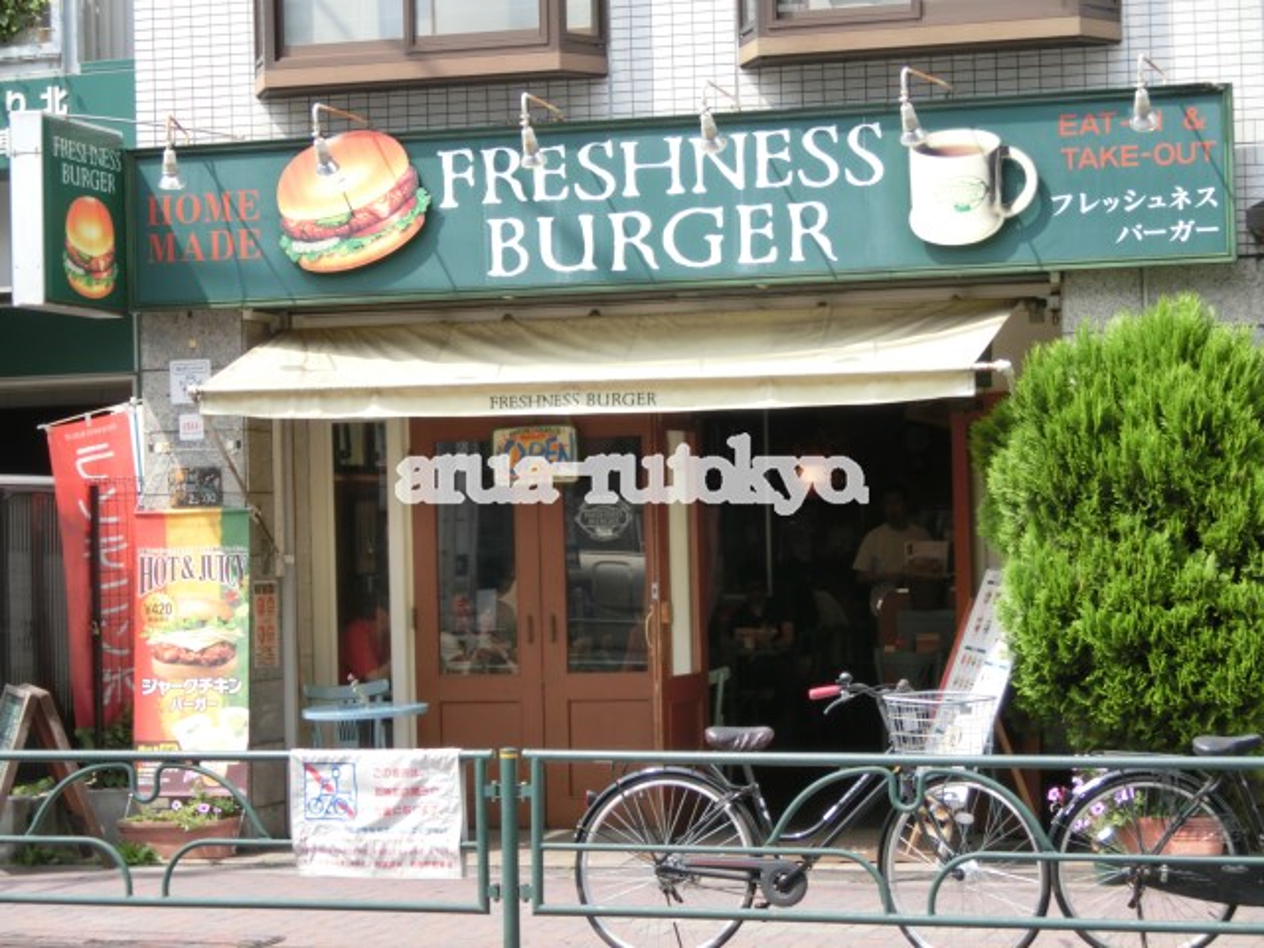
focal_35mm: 85
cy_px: 474
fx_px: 3104
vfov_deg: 17.4
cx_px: 632
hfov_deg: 23.0
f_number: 5
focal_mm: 15.16
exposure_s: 1/160
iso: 80
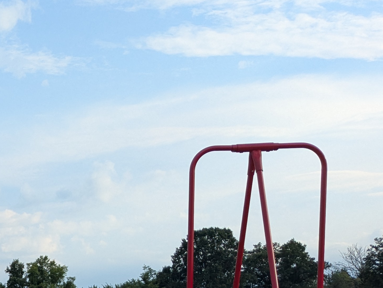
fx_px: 830
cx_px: -128
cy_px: 383
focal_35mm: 75
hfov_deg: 22.9
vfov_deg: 18.2
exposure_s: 1/1799
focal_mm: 4.38
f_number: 1.73
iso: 54
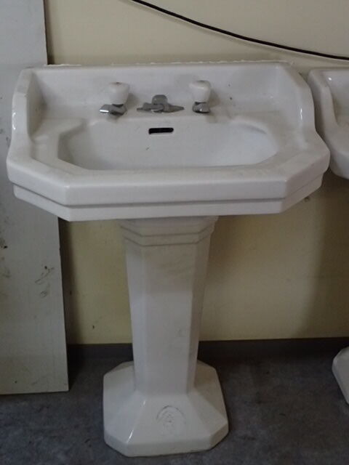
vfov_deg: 38.9
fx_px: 659
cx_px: 174
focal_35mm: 49
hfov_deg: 29.7
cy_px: 232
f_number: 3.2
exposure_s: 1/15
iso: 800
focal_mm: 8.99
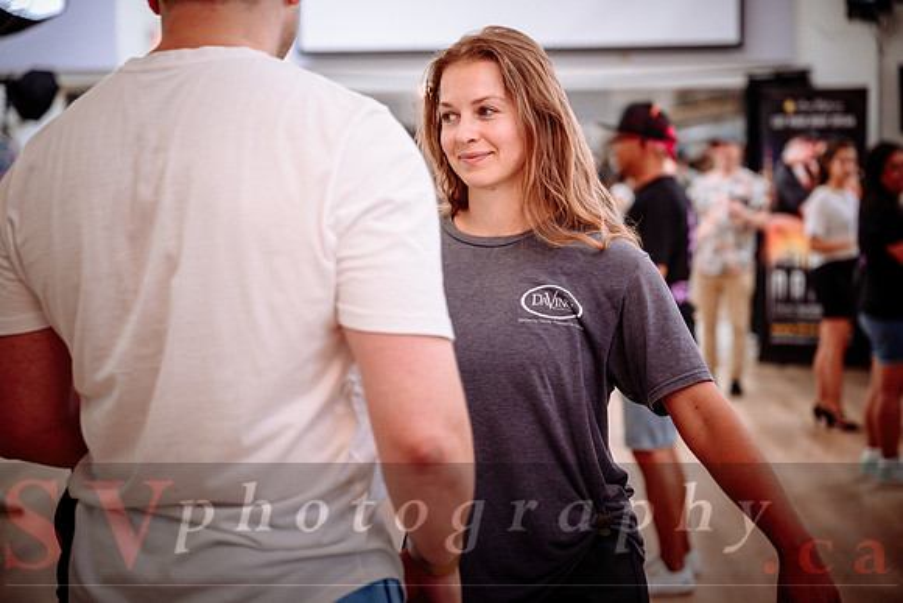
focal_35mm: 70
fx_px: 1756
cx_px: 452
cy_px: 302
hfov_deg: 28.8
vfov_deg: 19.5
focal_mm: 70
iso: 1000
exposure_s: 1/160
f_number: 3.2
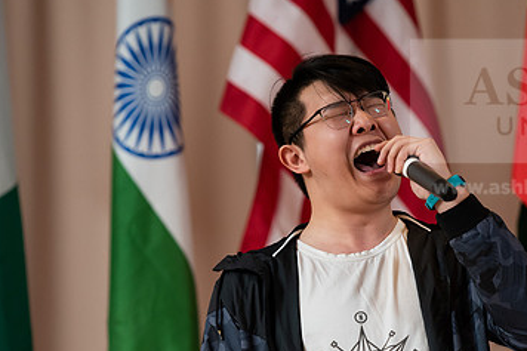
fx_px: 3936
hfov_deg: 7.7
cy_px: 218
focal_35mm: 269
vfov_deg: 5.1
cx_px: 366
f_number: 3.2
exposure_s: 1/200
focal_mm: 165
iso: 1600
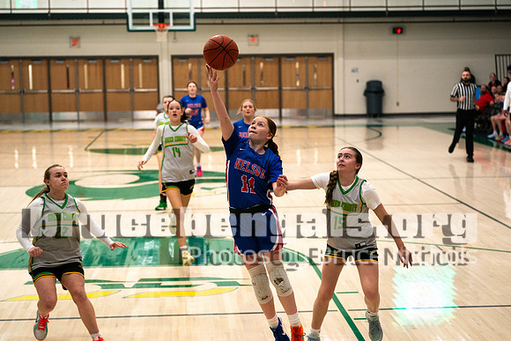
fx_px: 994
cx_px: 256
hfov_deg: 28.8
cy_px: 170
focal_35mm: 70
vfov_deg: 19.5
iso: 2000
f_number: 2.8
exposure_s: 1/1000
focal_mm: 70
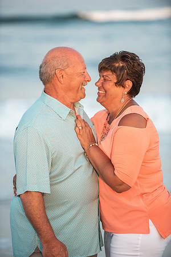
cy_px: 128
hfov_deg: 7.2
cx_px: 86
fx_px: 1354
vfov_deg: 10.8
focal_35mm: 190
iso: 800
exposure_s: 1/1250
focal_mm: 190
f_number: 3.5
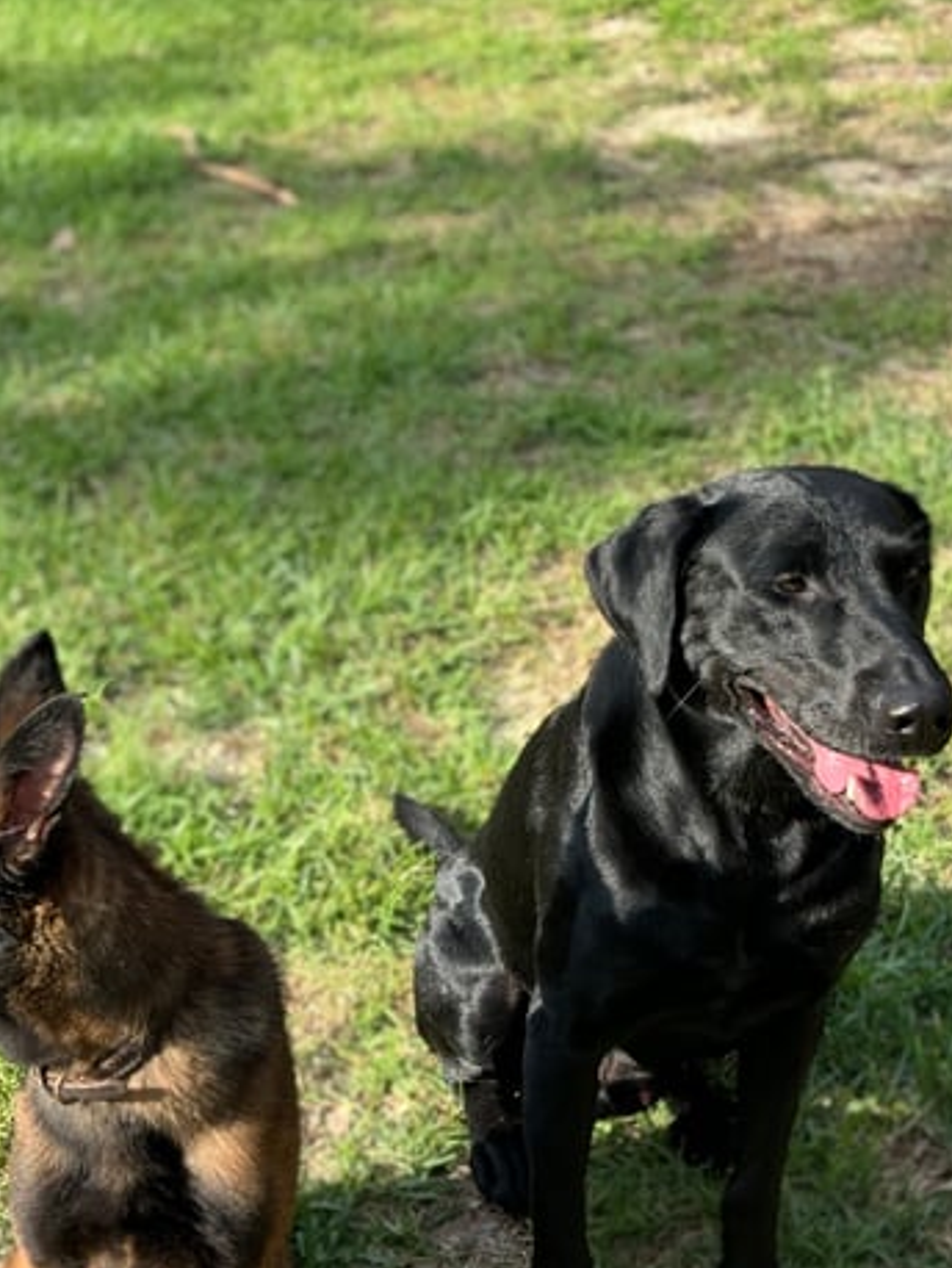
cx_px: 349
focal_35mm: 67
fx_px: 2455
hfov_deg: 21.9
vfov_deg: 28.9
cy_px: 746
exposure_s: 1/843
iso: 64
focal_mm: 6.76
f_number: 1.78
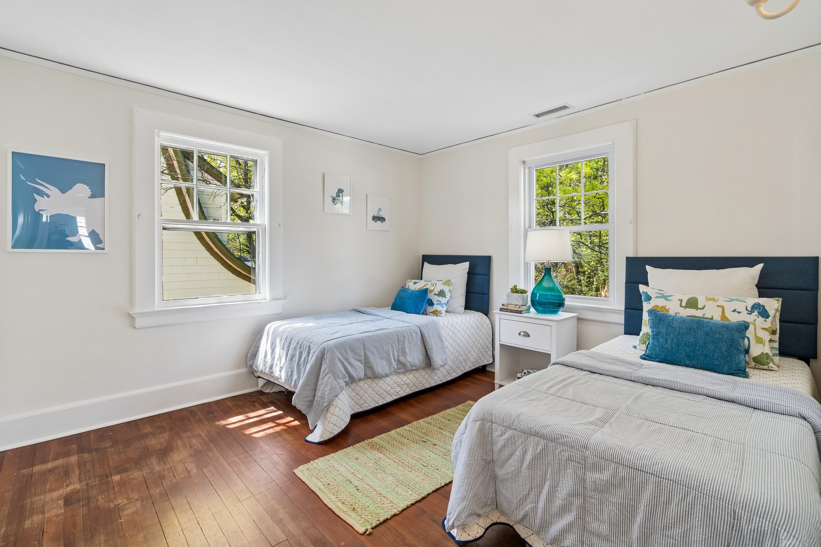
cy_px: 274
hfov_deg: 96.7
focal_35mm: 16
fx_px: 365
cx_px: 410
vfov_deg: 73.7
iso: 640
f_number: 8
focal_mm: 16
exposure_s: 1/50
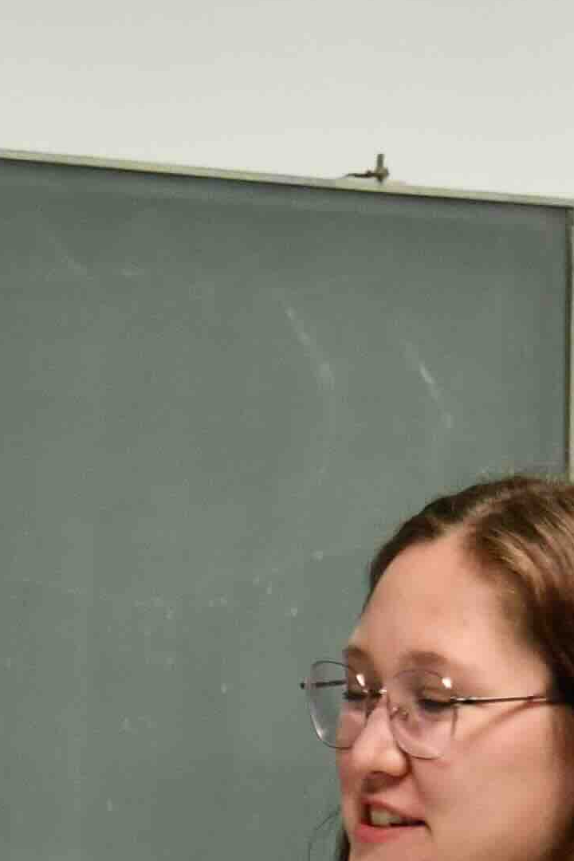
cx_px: -277
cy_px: 1799
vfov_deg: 8.4
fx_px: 5548
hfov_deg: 5.9
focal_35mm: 232
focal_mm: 30
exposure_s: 1/60
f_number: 4
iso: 1600
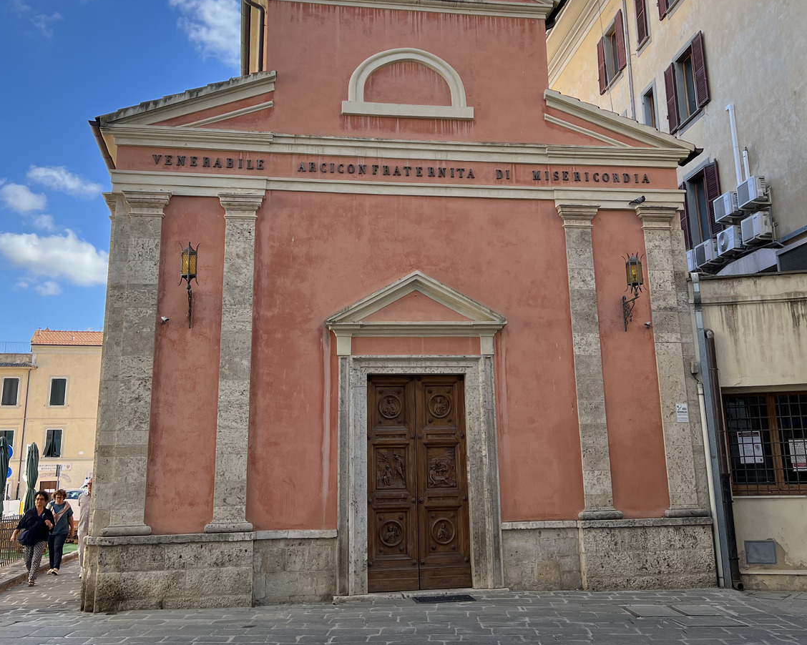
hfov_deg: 50.3
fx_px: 860
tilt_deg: +14.4
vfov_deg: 41.0
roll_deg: +0.8
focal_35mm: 36
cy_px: 259
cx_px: 412
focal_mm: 5.7
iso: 50
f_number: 1.5
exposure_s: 1/1531
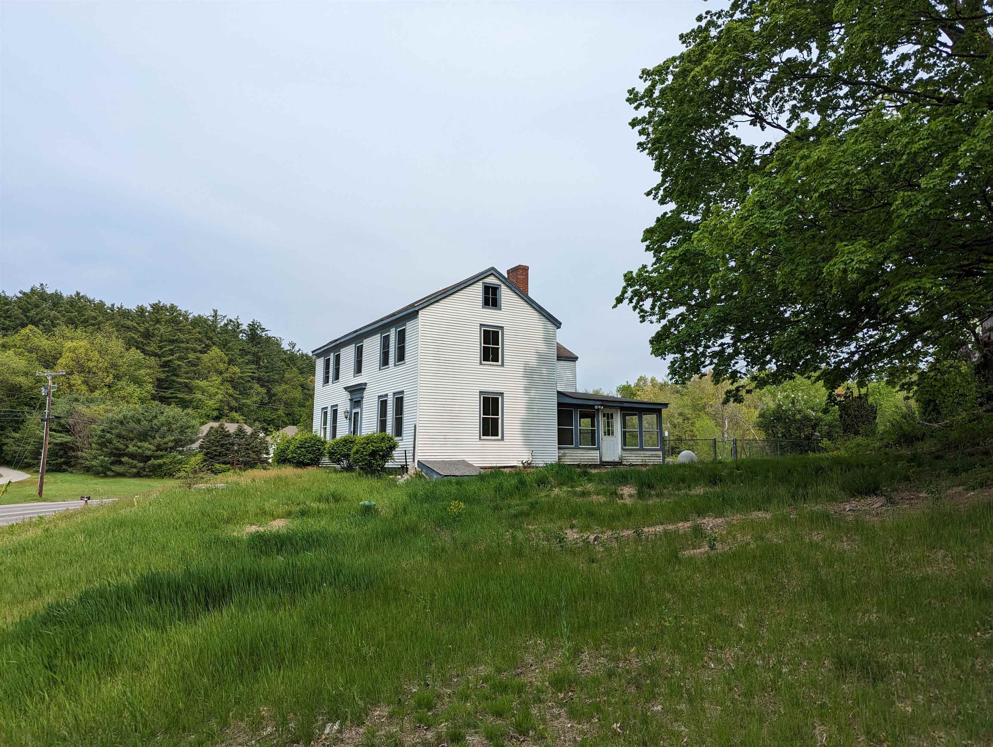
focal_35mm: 24
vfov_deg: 56.9
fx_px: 689
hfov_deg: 71.5
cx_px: 496
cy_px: 374
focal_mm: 6.81
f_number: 1.85
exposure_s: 1/2571
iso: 61
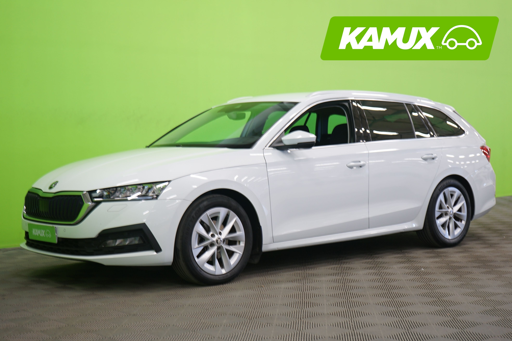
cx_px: 256
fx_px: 782
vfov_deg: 24.6
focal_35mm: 55
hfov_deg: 36.2
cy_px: 170
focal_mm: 55
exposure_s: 1/8
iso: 400
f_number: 5
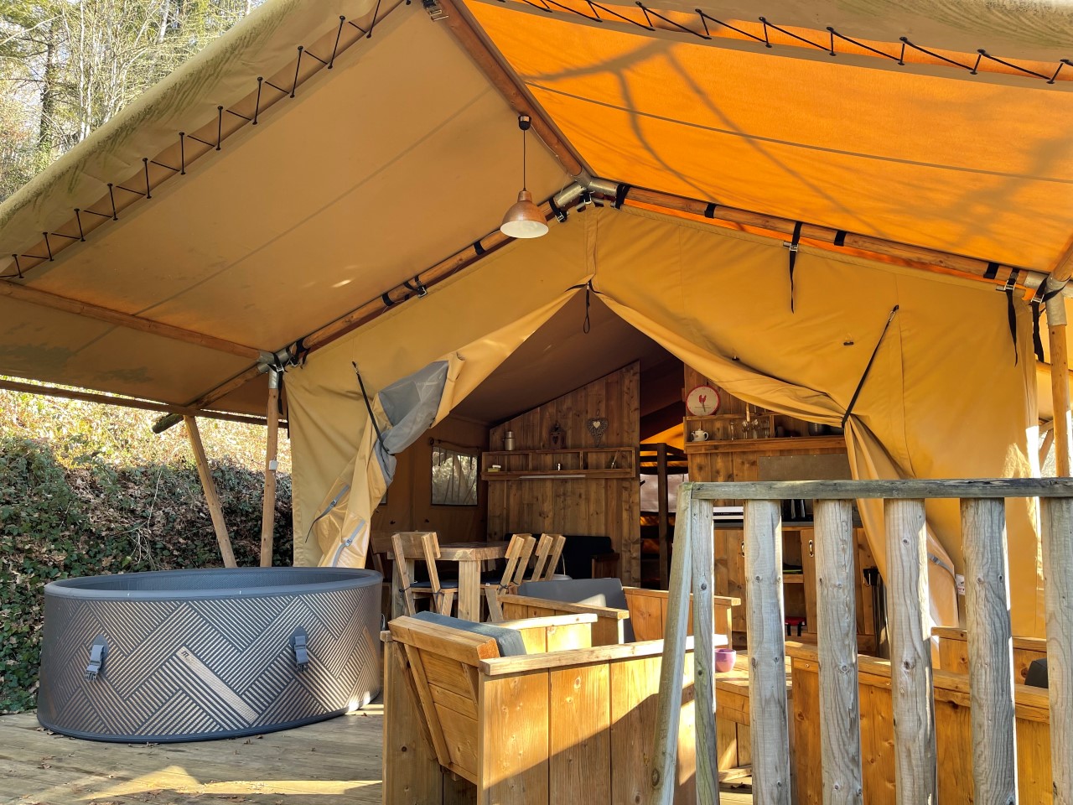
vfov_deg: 53.1
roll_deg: +0.5
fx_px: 806
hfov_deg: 67.3
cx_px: 536
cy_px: 402
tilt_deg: +6.9
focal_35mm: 26
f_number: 1.6
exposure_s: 1/121
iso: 50
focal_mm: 5.1
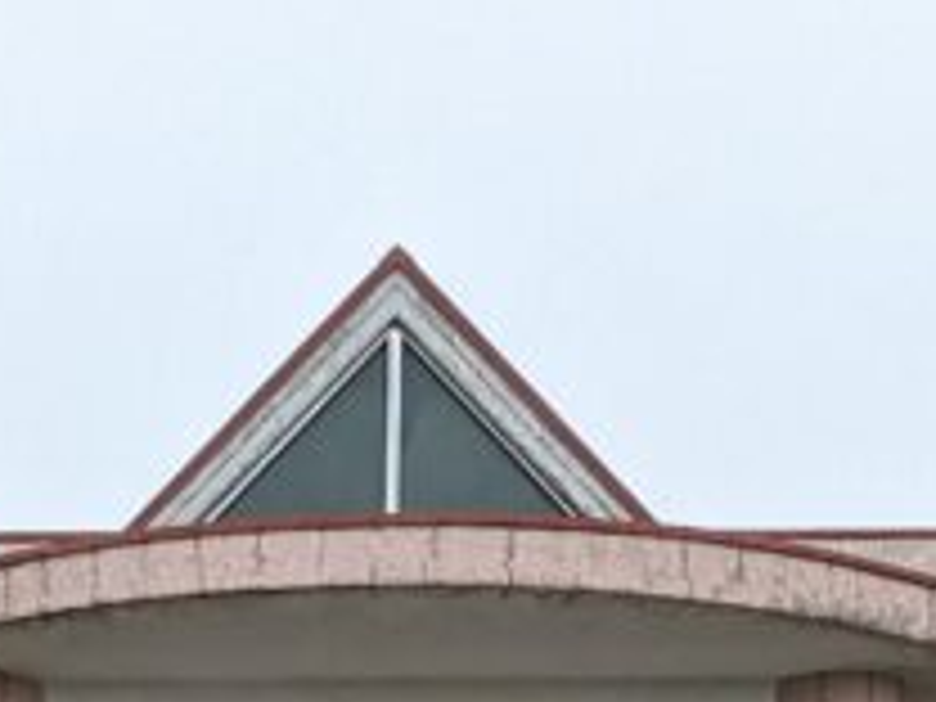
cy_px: 1577
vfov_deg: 14.2
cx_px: 220
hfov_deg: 24.4
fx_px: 2136
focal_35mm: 79
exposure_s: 1/379
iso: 50
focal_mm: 2.35
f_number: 2.2
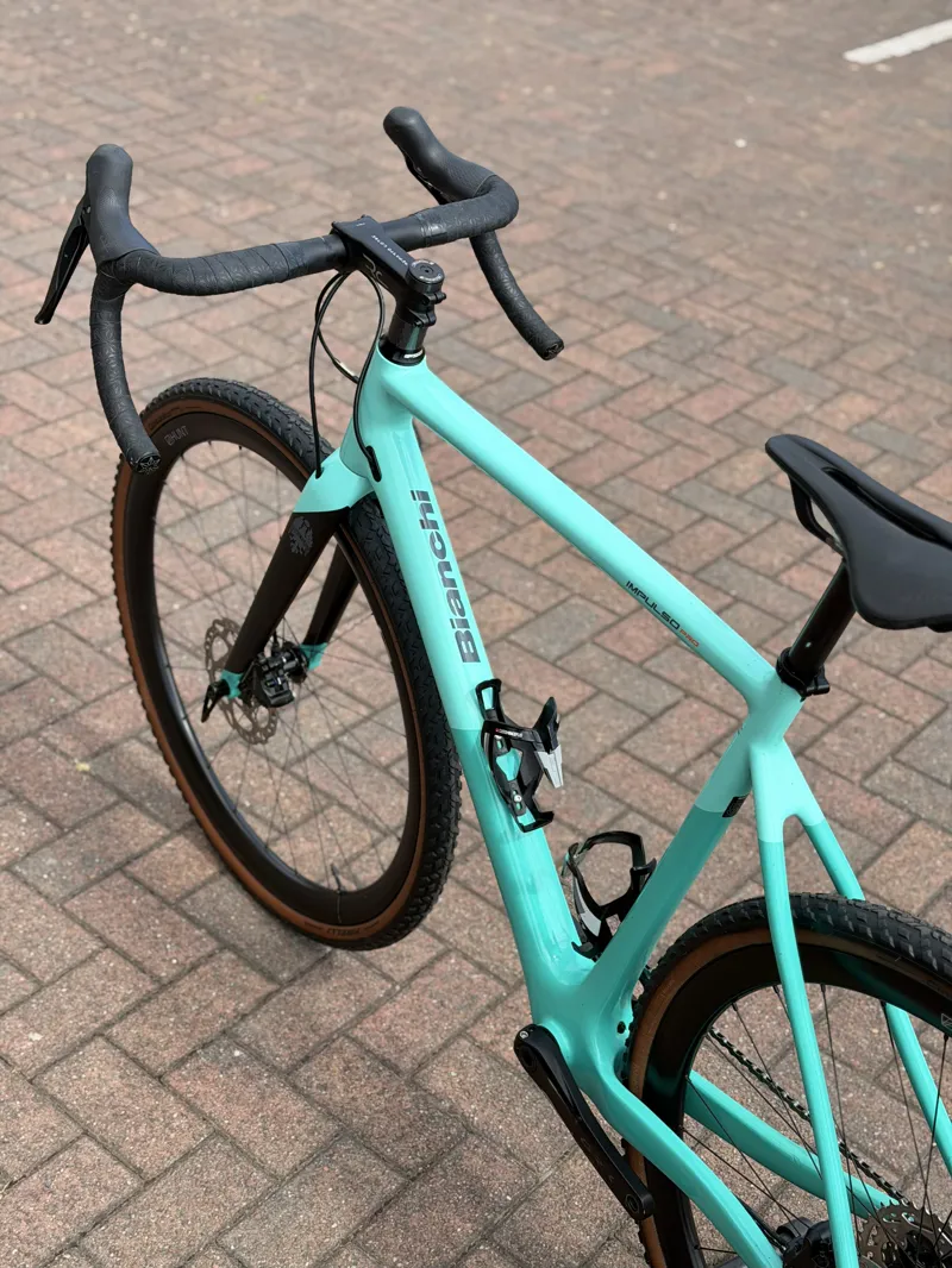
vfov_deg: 39.6
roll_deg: -7.5
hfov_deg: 30.3
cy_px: 634
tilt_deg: -33.1
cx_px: 476
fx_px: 1759
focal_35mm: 48
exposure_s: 1/2865
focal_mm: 6.76
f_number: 1.78
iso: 64
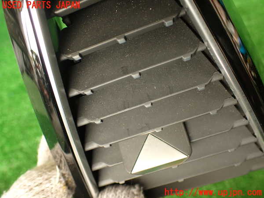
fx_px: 244
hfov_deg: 56.8
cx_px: 132
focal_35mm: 32
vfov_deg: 44.2
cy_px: 99
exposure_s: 1/60
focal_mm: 5.79
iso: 200
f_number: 2.4
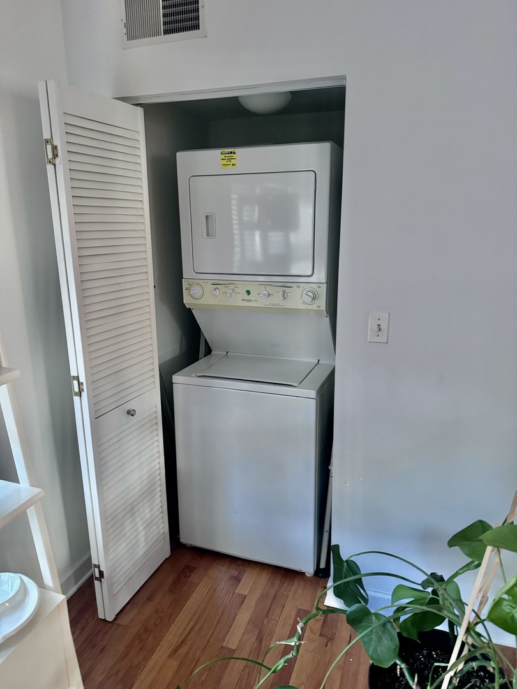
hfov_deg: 56.8
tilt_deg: -16.3
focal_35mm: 24
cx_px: 258
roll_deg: +0.7
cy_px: 344
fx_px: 478
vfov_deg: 71.6
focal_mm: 6.86
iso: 640
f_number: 1.78
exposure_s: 1/40
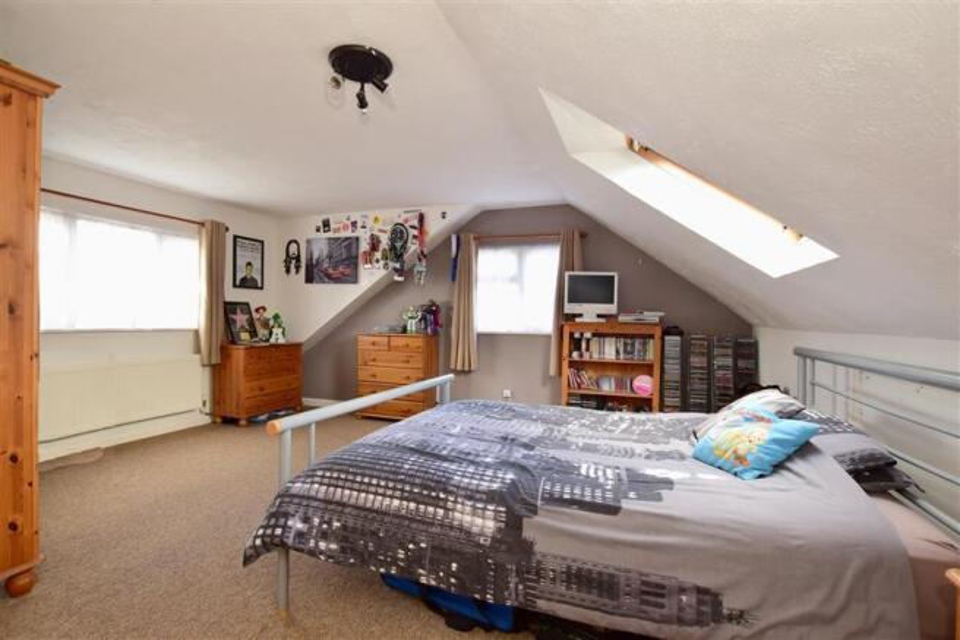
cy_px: 320
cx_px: 480
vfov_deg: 72.0
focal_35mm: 16
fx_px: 440
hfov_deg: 95.0
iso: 400
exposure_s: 1/20
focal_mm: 11
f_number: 6.3
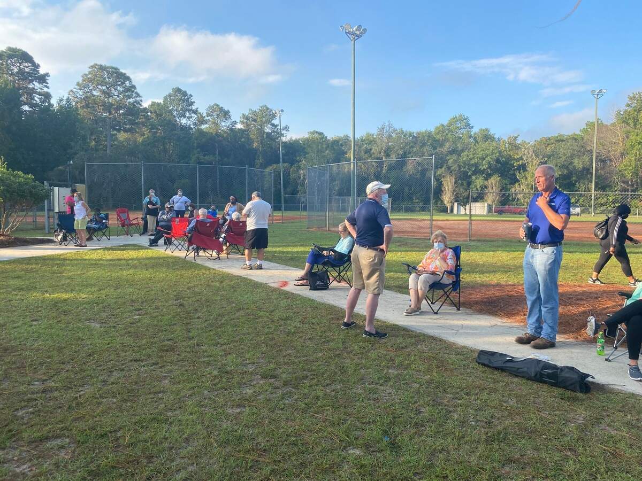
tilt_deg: -5.2
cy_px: 240
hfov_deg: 67.3
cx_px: 321
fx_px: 482
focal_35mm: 26
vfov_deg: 53.1
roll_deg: -0.6
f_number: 1.8
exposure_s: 1/871
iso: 32
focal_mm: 4.25
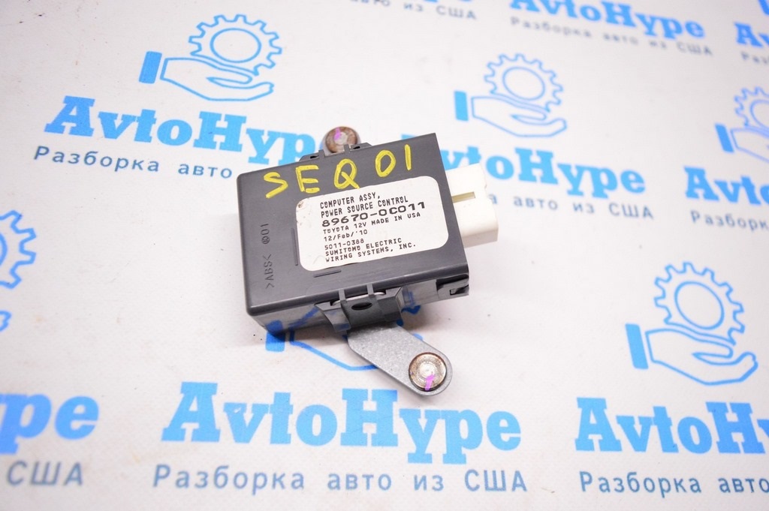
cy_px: 256
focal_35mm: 27
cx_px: 384
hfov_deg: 67.4
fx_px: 576
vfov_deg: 47.9
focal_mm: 18
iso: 3200
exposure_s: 1/400
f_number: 3.5
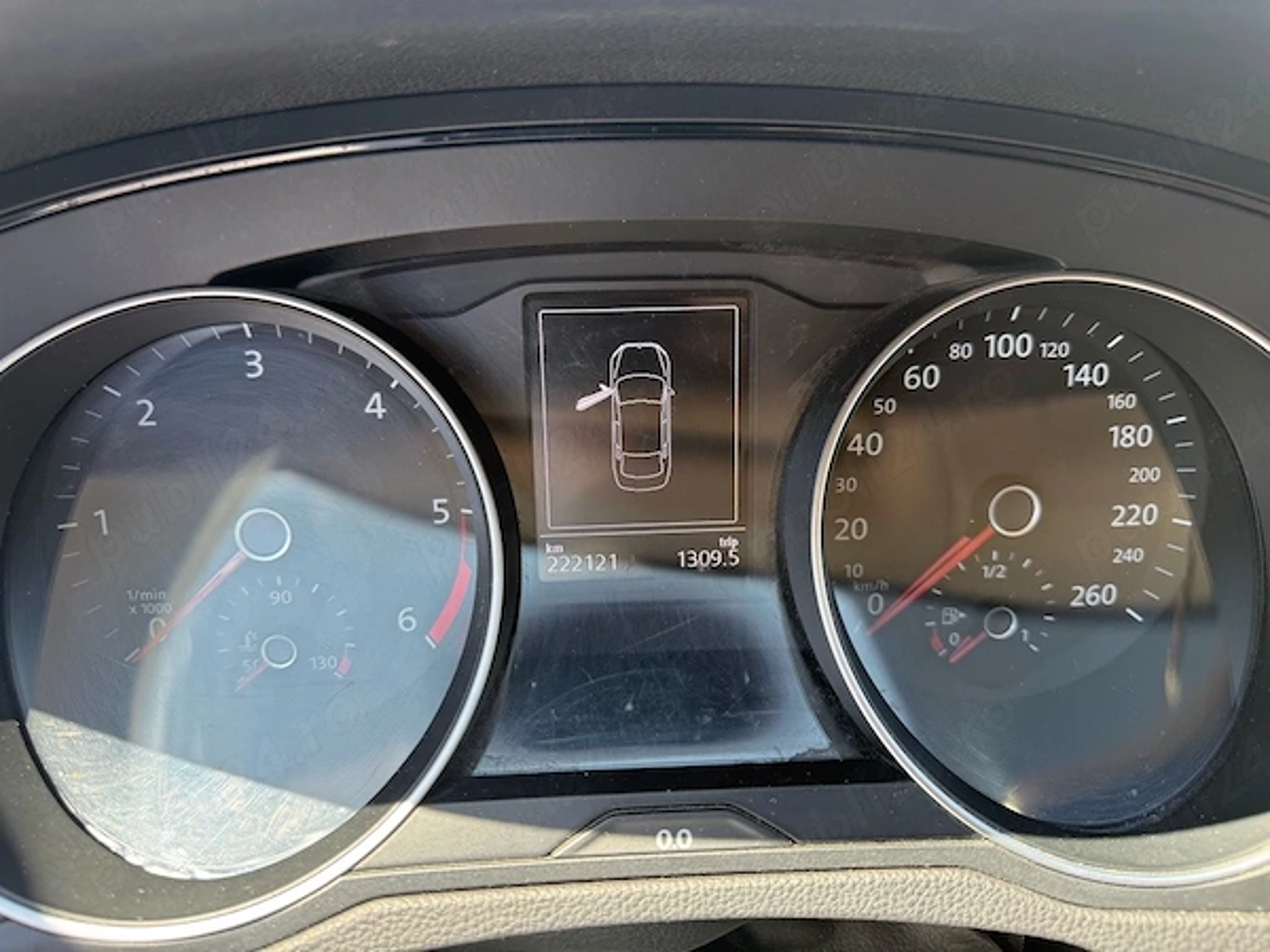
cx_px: 635
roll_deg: -0.4
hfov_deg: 71.6
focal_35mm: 24
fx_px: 881
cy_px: 476
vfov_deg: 56.8
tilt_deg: -30.9
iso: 100
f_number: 1.78
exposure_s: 1/253
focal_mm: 6.76
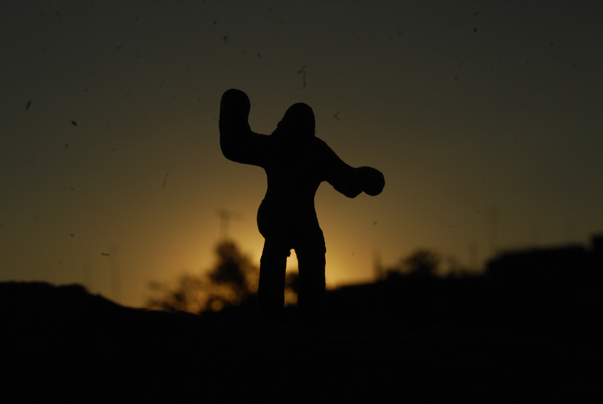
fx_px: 1384
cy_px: 202
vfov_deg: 16.6
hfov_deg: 24.6
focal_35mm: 82
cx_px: 302
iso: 100
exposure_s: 1/500
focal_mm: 55
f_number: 20
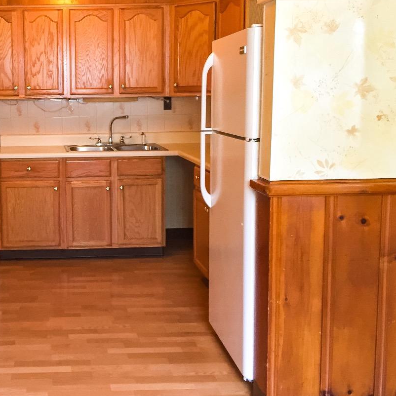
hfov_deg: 35.0
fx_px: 595
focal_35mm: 46
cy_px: 152
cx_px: 50
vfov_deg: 36.6
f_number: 2.2
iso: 160
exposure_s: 1/30
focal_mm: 4.15
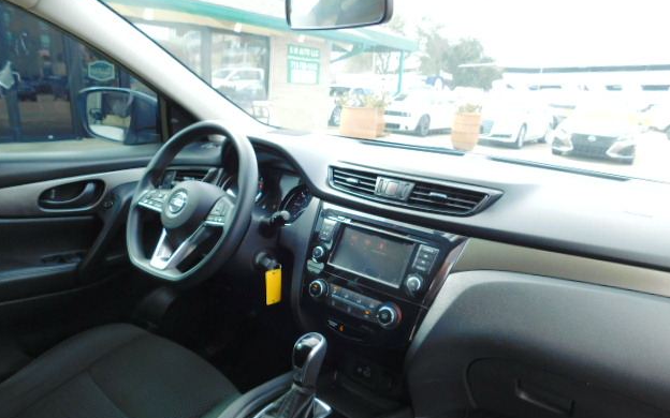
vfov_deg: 49.2
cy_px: 228
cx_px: 336
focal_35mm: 25
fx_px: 456
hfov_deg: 72.5
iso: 125
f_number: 3
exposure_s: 1/100
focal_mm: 4
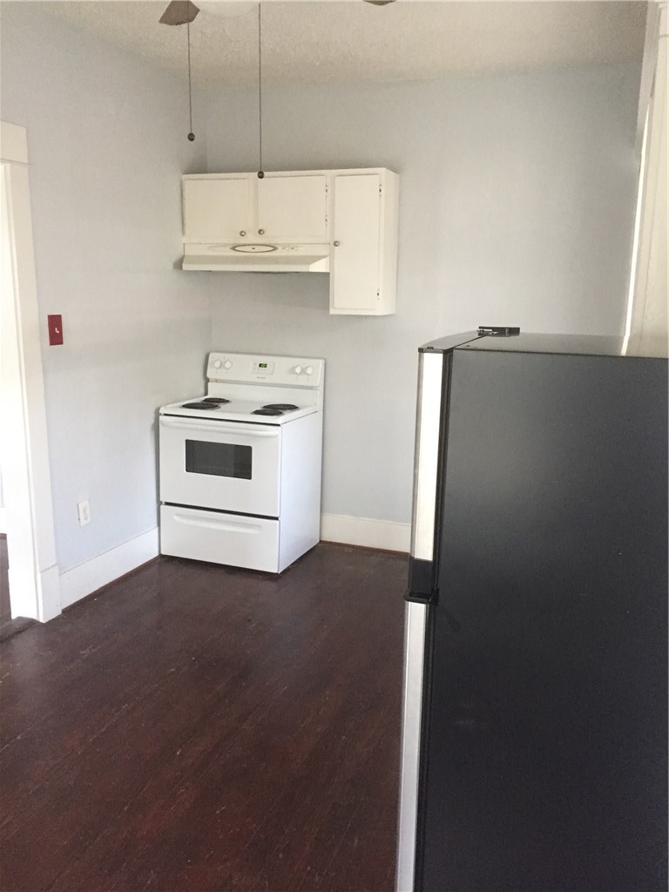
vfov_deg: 61.7
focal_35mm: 29
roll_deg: +0.8
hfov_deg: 48.2
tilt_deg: -11.8
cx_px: 334
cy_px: 446
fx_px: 747
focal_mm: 4.15
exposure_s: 1/30
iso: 250
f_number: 2.2
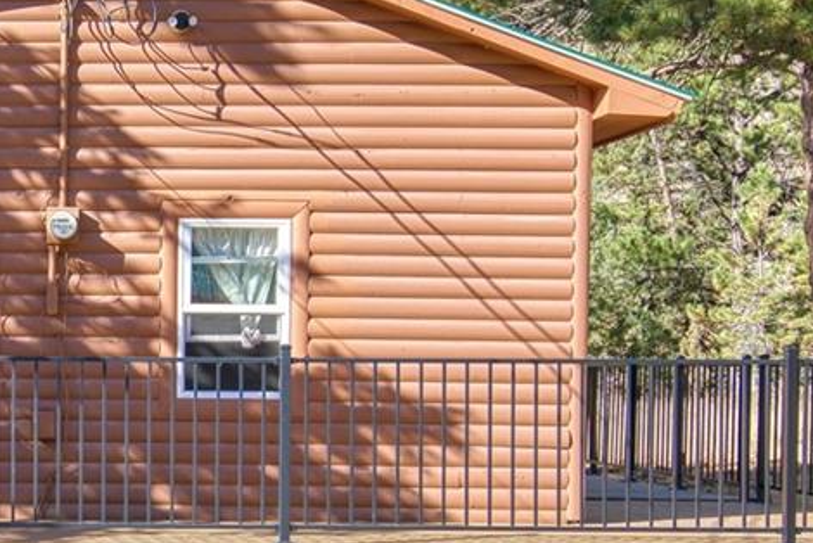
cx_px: -71
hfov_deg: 22.6
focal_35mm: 85
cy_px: 365
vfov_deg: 16.1
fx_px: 1921
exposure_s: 1/2500
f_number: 4
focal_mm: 25
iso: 400
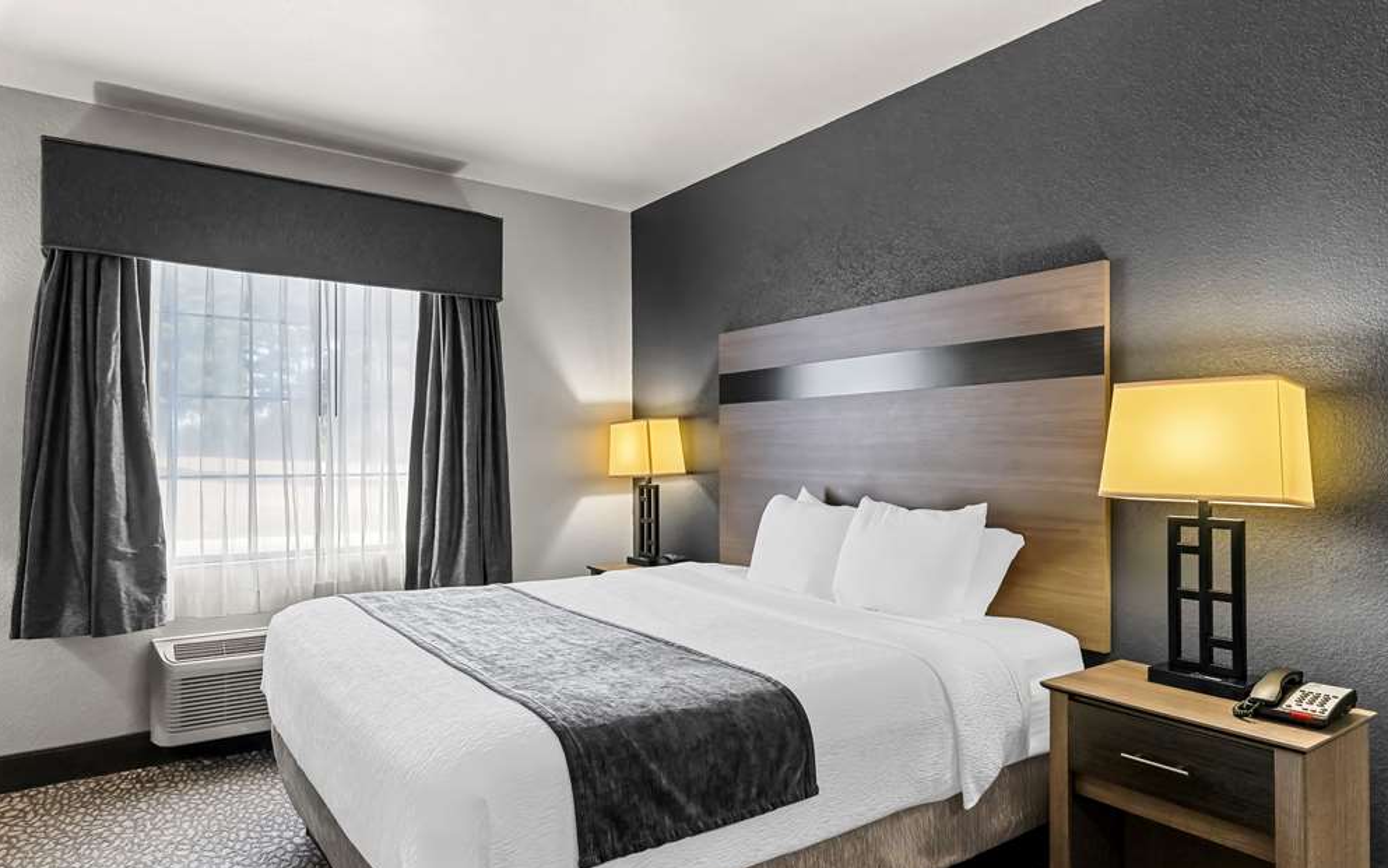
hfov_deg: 82.3
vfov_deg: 57.2
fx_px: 795
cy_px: 465
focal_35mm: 21
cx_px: 707
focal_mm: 20
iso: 400
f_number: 8
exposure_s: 1/20
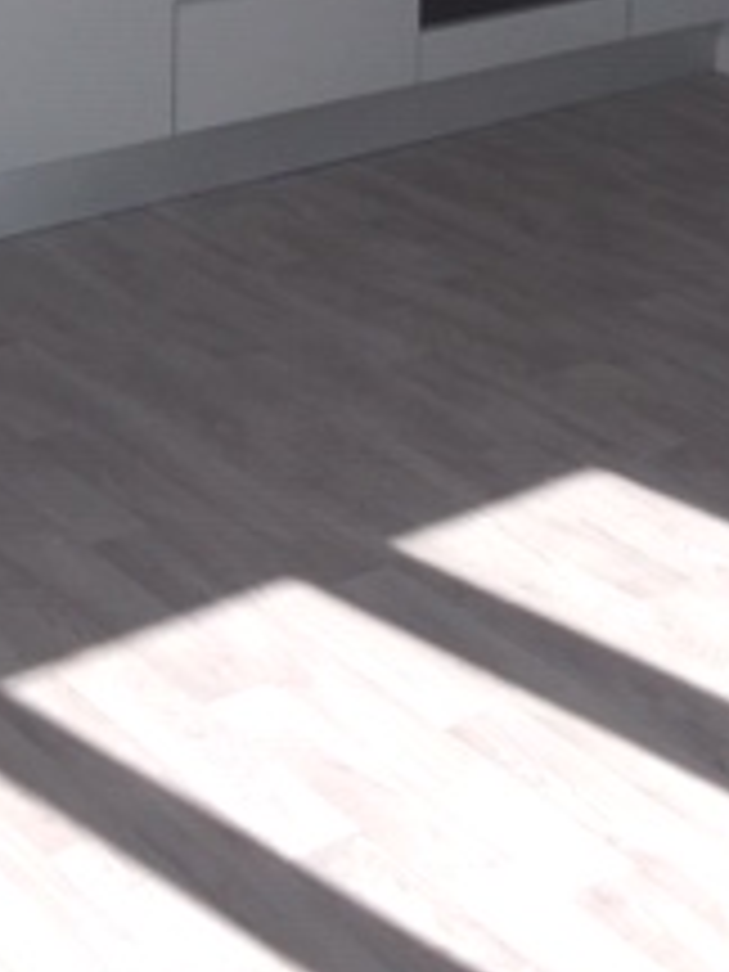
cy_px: -320
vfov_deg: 20.6
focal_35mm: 86
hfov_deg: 17.1
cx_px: 504
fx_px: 2415
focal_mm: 4.15
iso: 32
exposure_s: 1/942
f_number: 2.2
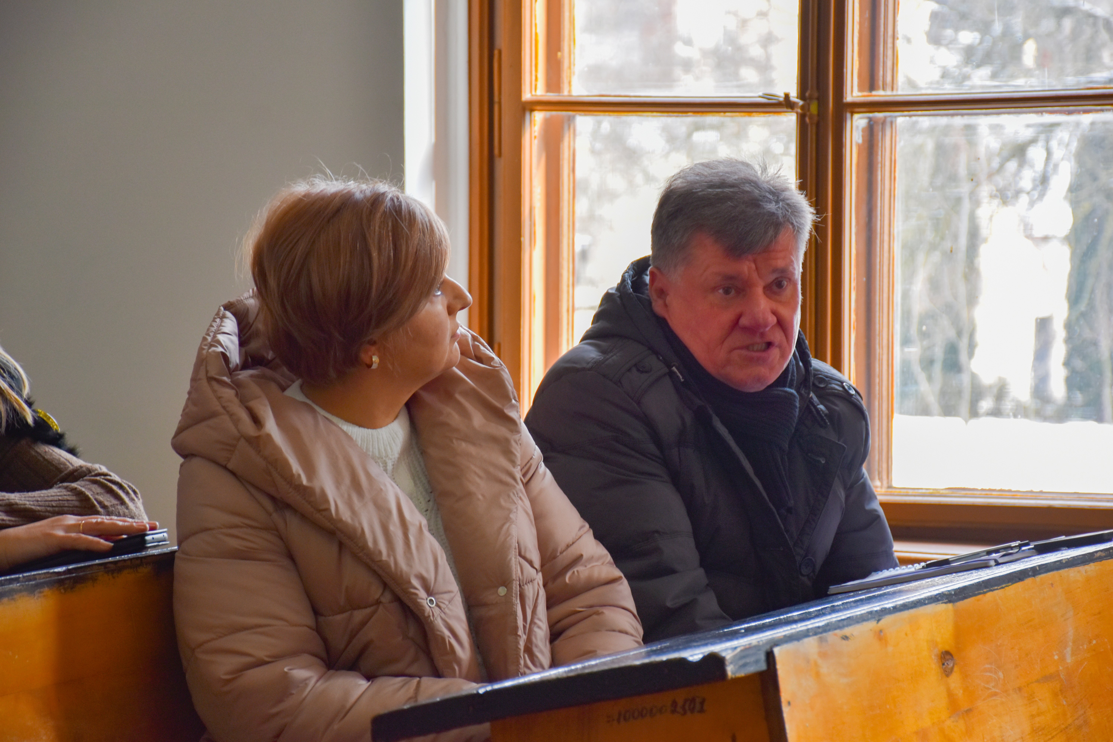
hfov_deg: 15.2
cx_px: 556
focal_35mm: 135
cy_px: 371
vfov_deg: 10.2
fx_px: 4173
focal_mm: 90
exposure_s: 1/100
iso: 400
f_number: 5.3
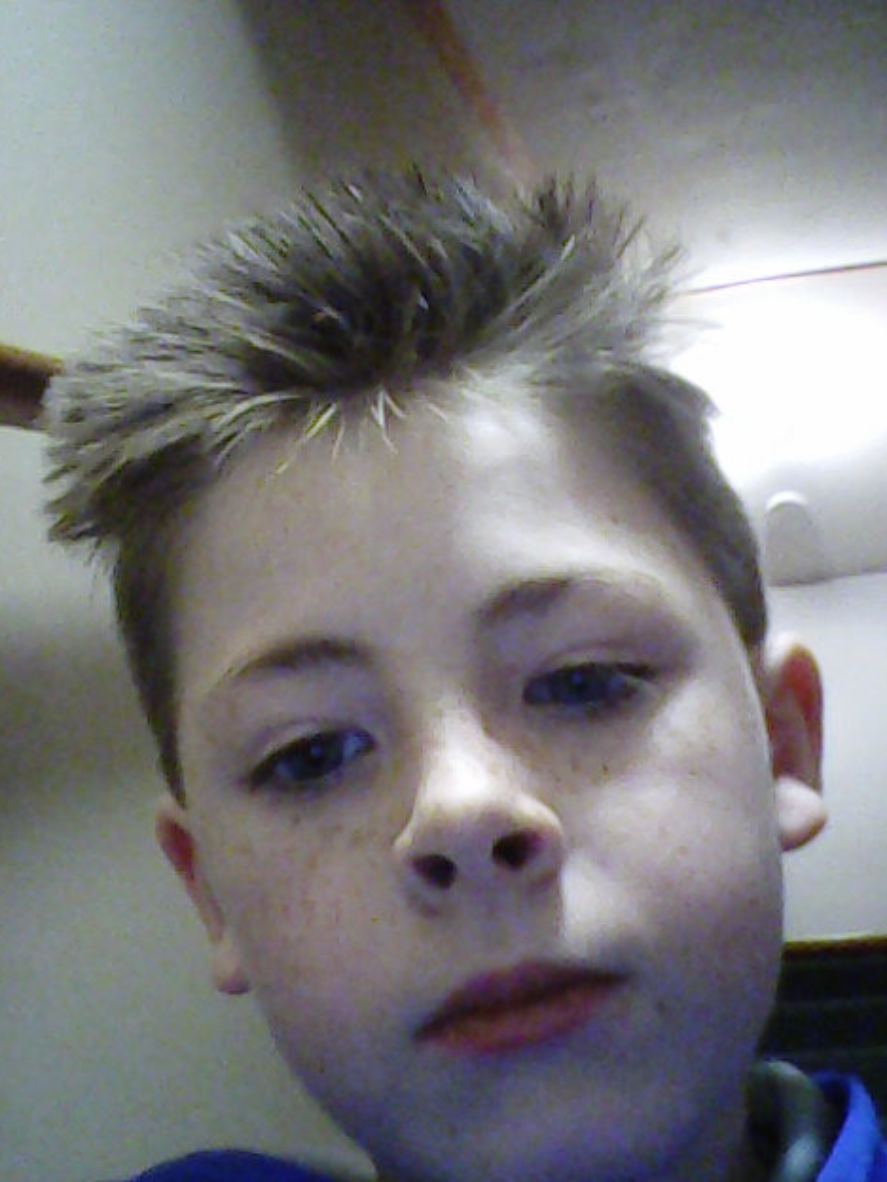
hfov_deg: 36.0
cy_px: 591
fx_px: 1367
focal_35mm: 40
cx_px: 445
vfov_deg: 46.8
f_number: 2.8
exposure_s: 1/6.67
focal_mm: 3.5
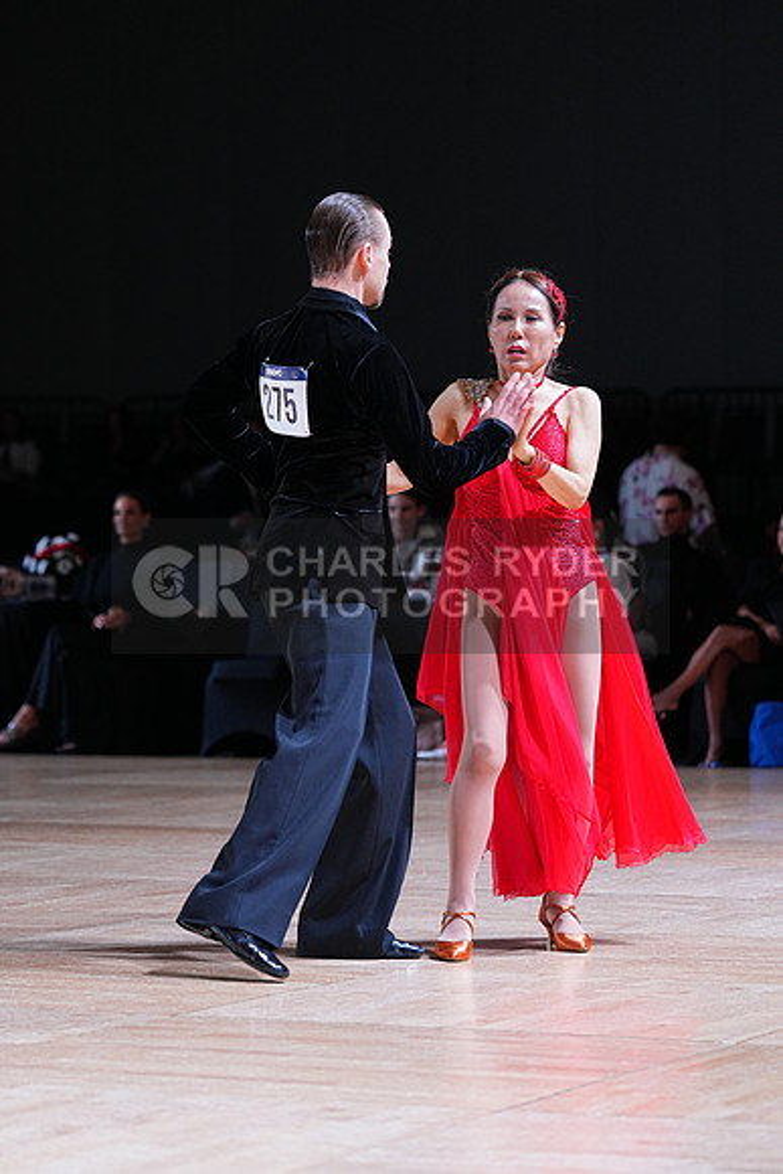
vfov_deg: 15.2
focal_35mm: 135
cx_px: 392
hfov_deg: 10.2
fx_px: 4401
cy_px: 587
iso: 1600
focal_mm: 135
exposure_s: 1/400
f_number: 4
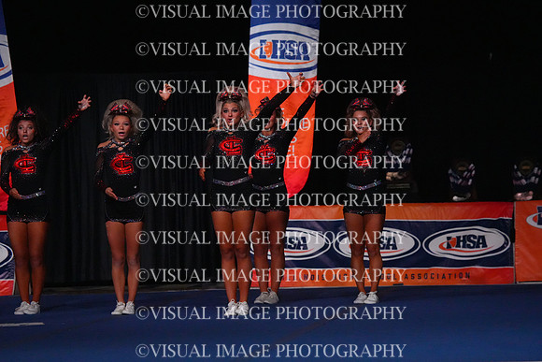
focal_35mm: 200
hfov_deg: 10.3
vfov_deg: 6.9
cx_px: 271
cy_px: 181
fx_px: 3012
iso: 16000
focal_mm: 200
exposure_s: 1/1250
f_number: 5.6
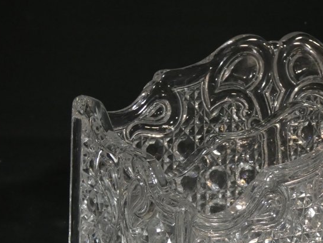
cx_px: 293
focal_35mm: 123
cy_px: 167
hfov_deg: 15.8
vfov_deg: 12.0
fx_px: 1148
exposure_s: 1/125
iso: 320
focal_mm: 11.9
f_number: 4.2
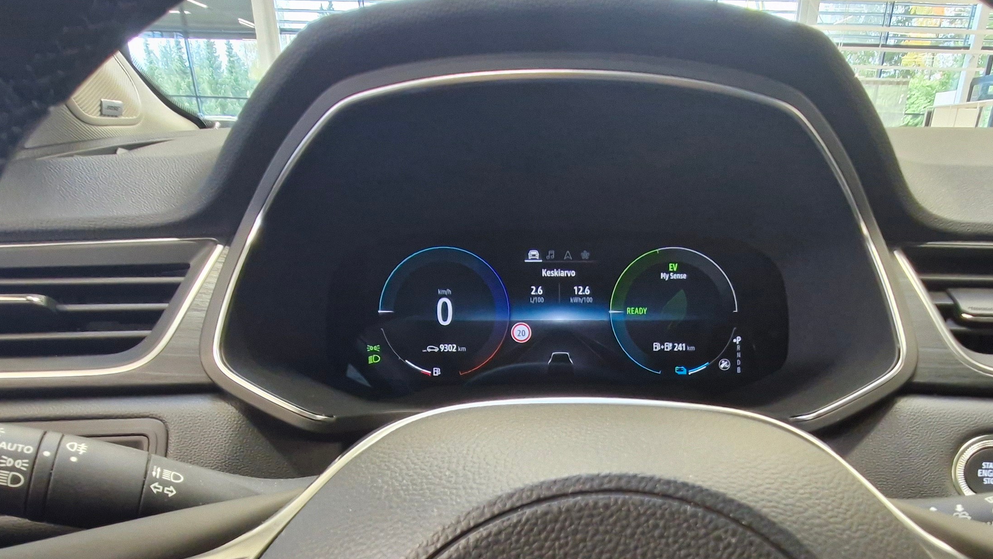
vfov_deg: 40.4
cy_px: 521
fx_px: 685
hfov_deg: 71.3
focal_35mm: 26
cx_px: 589
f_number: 2.2
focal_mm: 1.74
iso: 500
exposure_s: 1/33
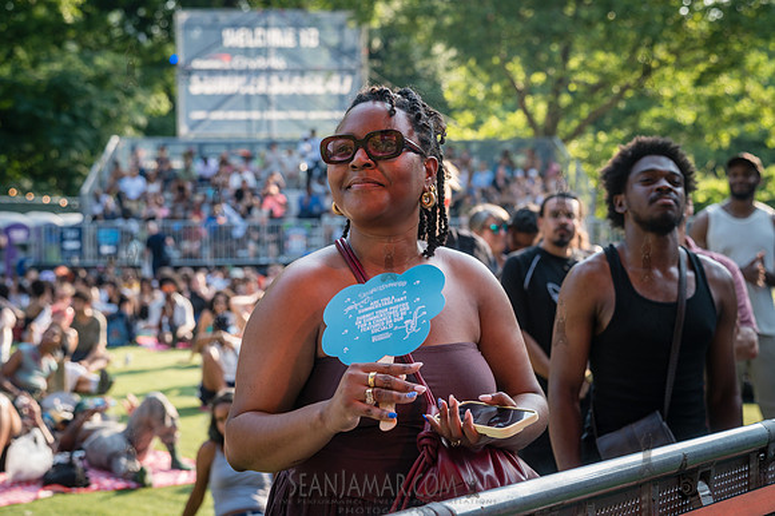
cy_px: 258
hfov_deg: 32.4
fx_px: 1334
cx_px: 388
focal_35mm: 62
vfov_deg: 21.9
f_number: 4.5
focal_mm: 62
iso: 400
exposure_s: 1/400
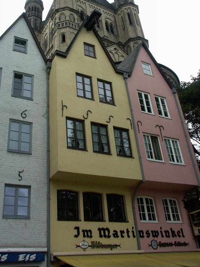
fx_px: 285
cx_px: 79
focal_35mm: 37
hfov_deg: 38.5
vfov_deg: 49.6
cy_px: 97
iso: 64
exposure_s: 1/250
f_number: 6.3
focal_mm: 7.61
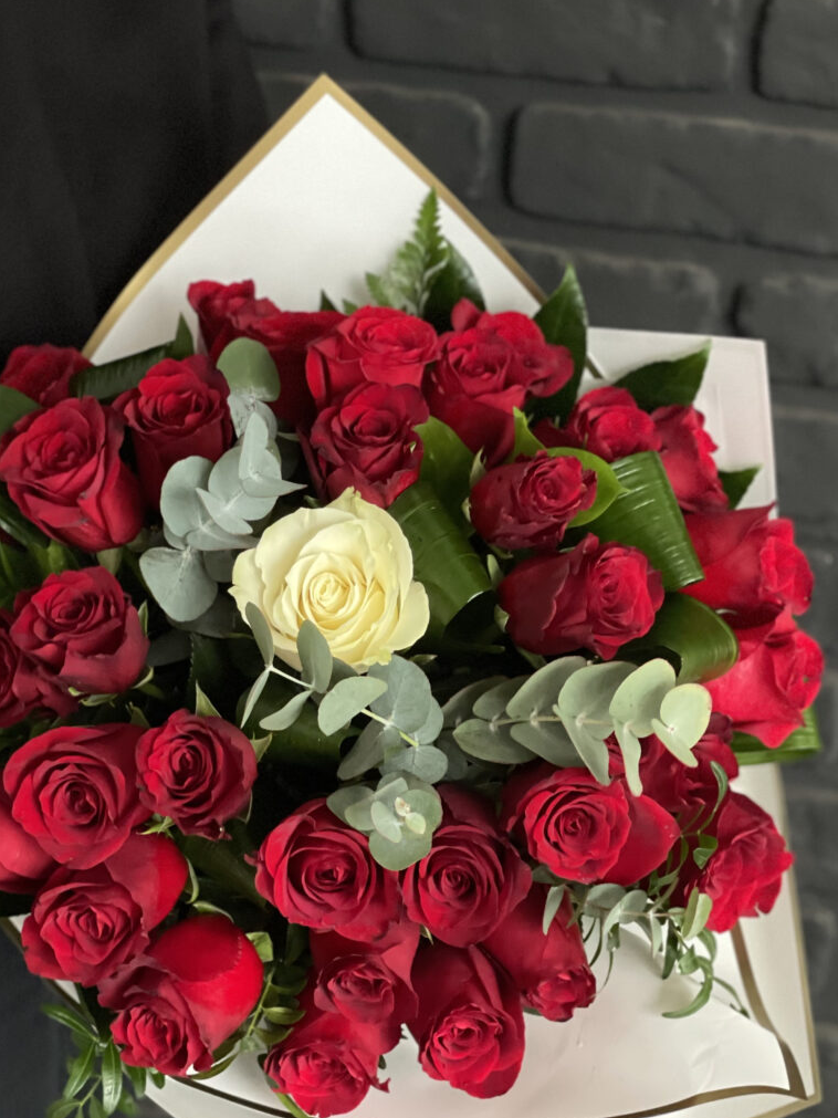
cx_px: 362
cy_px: 666
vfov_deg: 24.7
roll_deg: -2.8
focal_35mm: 79
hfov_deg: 18.6
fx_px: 2550
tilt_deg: -23.6
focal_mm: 6
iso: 320
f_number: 2
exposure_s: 1/33
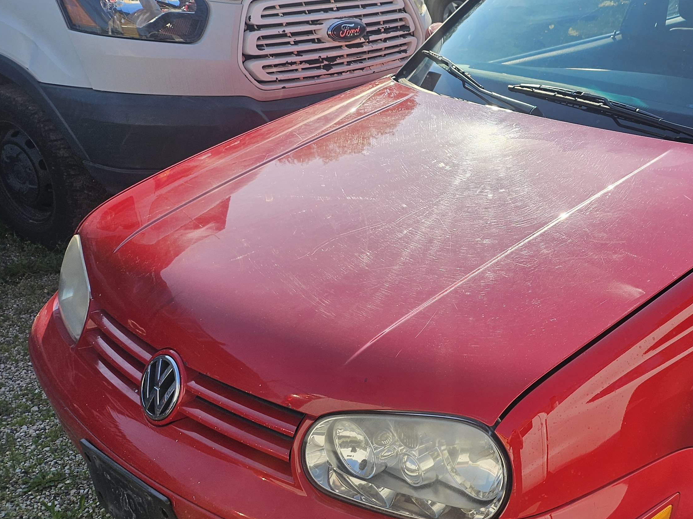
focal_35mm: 43
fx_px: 861
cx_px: 588
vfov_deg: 33.5
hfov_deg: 41.3
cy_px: 297
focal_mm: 5
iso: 50
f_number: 1.8
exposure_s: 1/1994
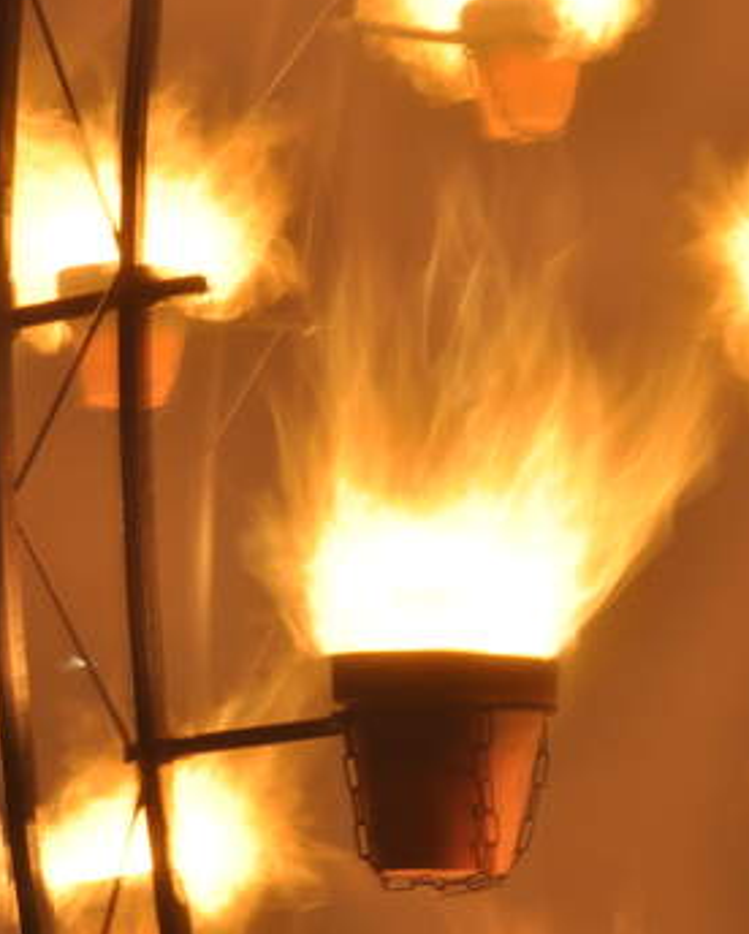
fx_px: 5781
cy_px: 381
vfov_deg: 9.2
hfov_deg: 7.4
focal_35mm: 209
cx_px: 662
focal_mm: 80
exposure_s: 6
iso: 200
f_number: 36
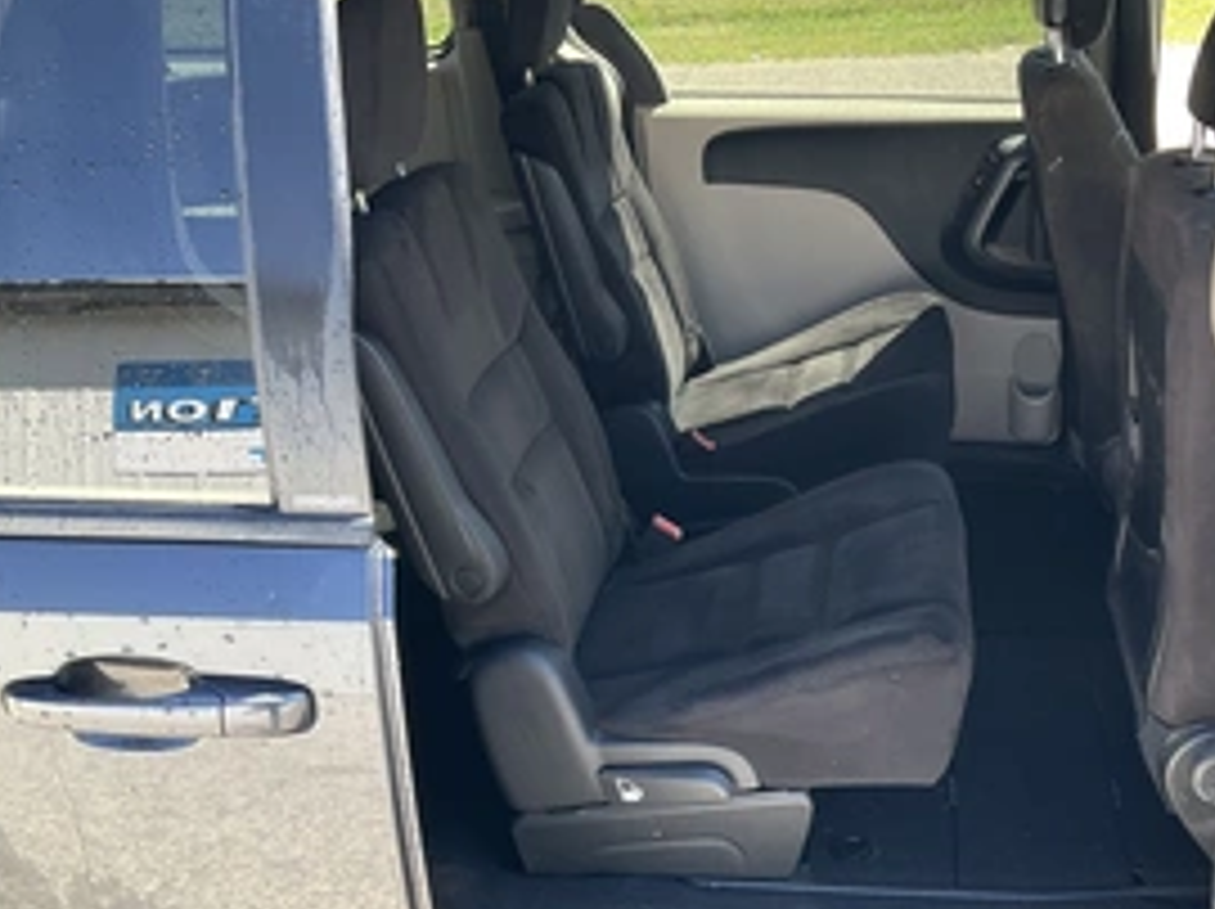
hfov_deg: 43.4
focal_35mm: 43
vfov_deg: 33.3
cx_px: 796
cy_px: 594
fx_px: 1508
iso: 32
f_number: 1.8
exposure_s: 1/122
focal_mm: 3
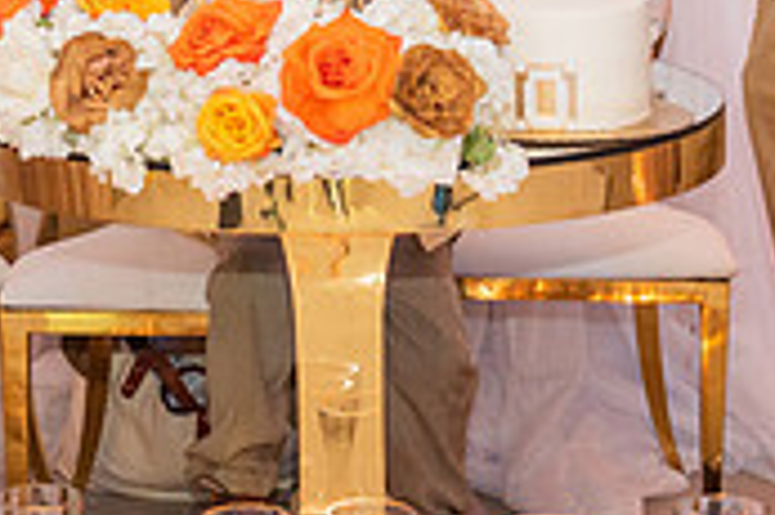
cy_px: -222
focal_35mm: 161
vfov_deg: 8.4
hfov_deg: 12.7
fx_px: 3463
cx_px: 72
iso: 1000
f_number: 3.5
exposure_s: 1/160
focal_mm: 45
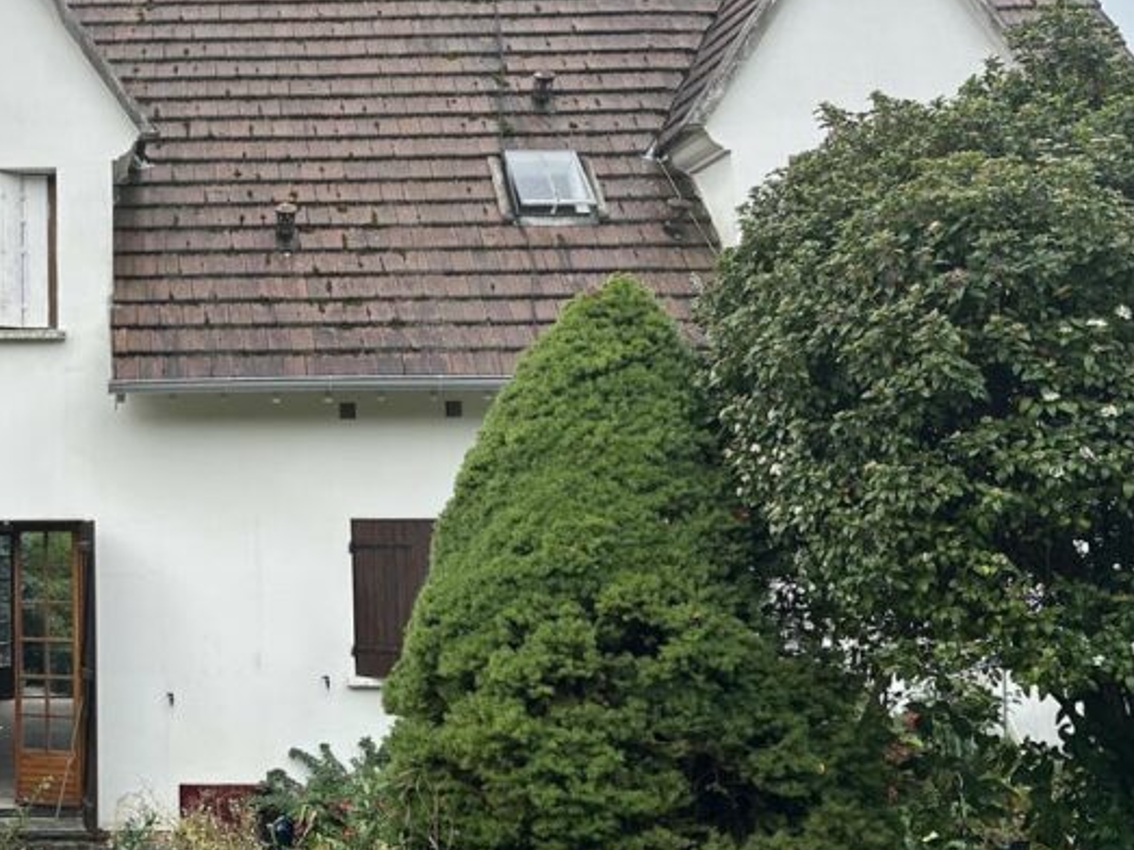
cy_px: 427
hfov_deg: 37.2
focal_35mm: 47
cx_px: 65
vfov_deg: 30.9
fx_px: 1539
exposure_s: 1/927
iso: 80
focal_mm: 6.86
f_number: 1.78
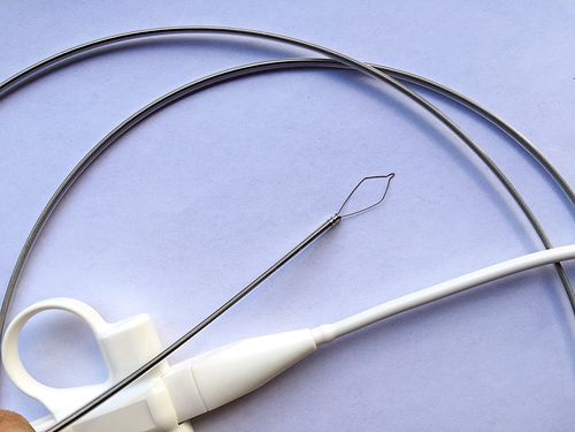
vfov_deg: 48.2
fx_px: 482
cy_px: 216
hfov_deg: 61.7
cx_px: 288
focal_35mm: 29
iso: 32
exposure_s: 1/128
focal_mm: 4.15
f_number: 2.2
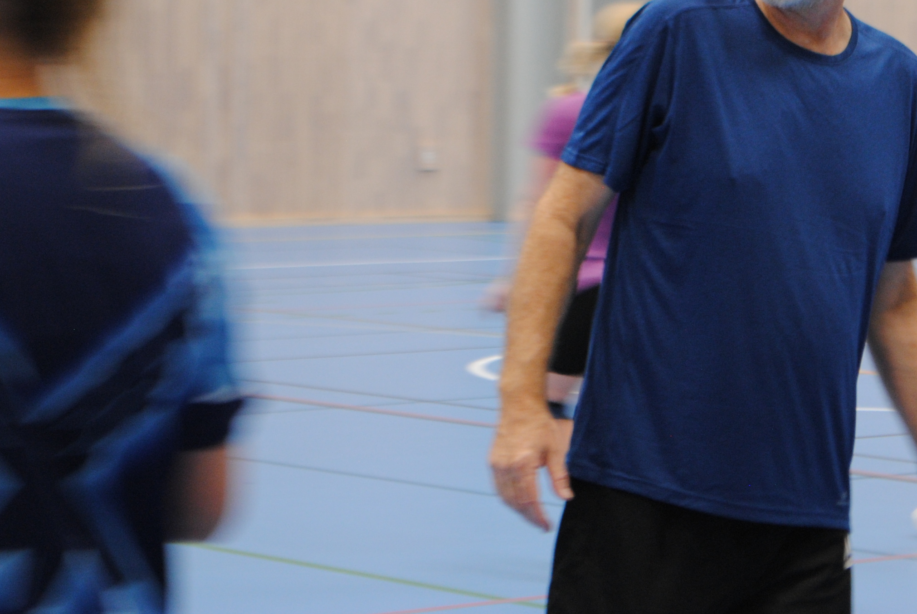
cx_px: 715
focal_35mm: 158
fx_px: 4029
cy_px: 39
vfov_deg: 8.7
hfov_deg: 12.9
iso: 400
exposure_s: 1/20
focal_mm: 55
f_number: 5.6
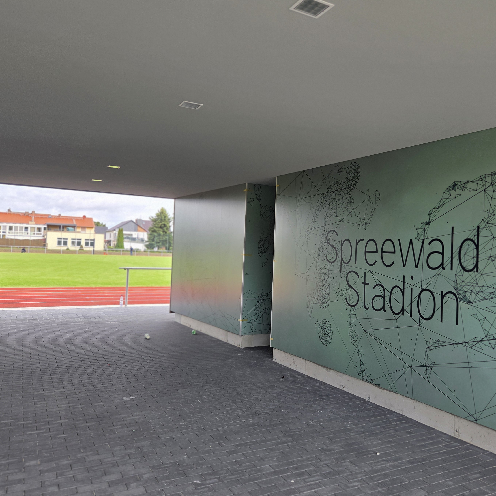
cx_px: 316
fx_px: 486
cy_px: 238
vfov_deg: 54.0
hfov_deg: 53.3
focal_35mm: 30
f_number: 1.8
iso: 80
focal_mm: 5.4
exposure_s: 1/767
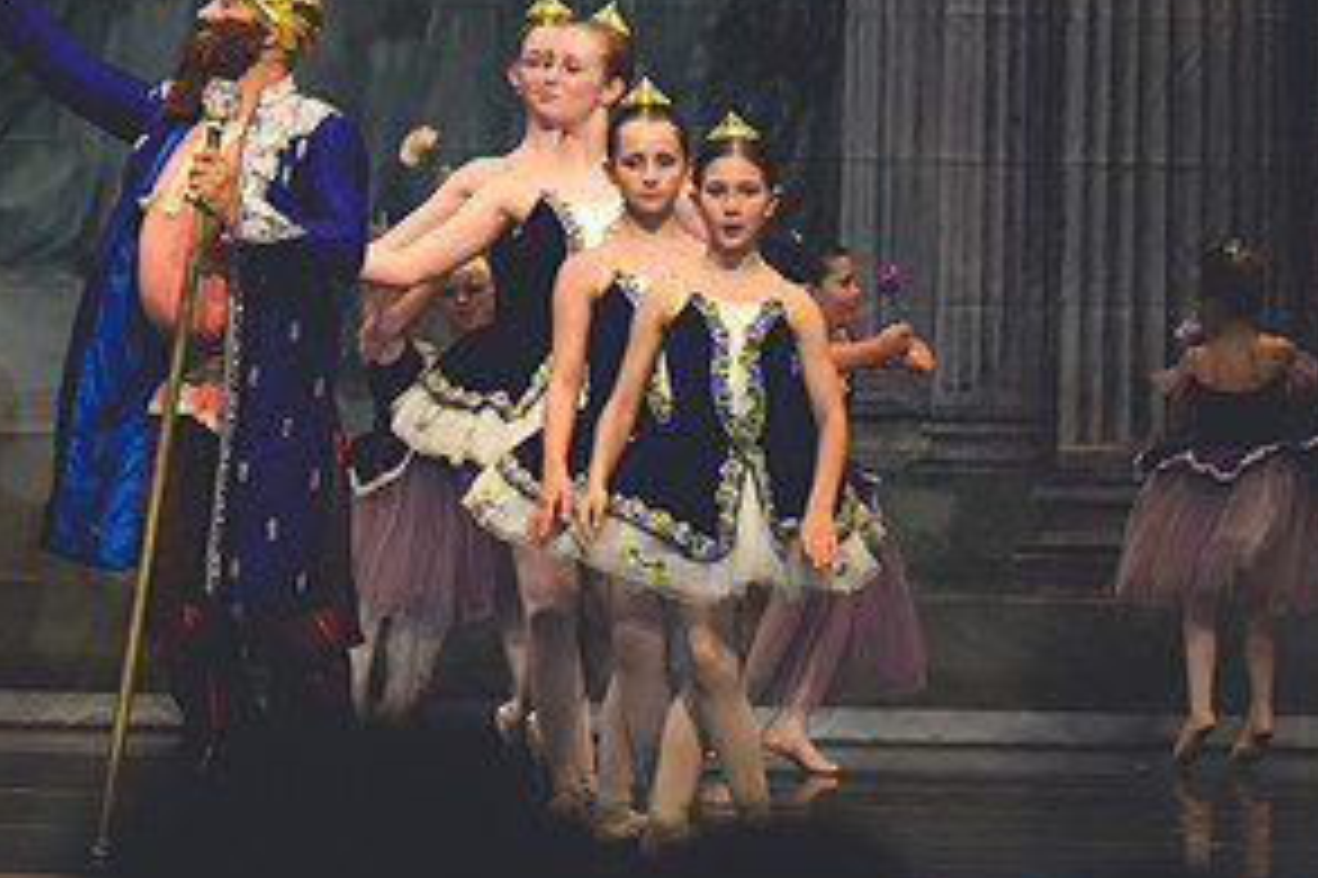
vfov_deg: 3.8
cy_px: 230
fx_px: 13245
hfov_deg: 5.7
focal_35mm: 362
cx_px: 94
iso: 560
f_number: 2.8
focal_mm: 122
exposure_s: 1/500
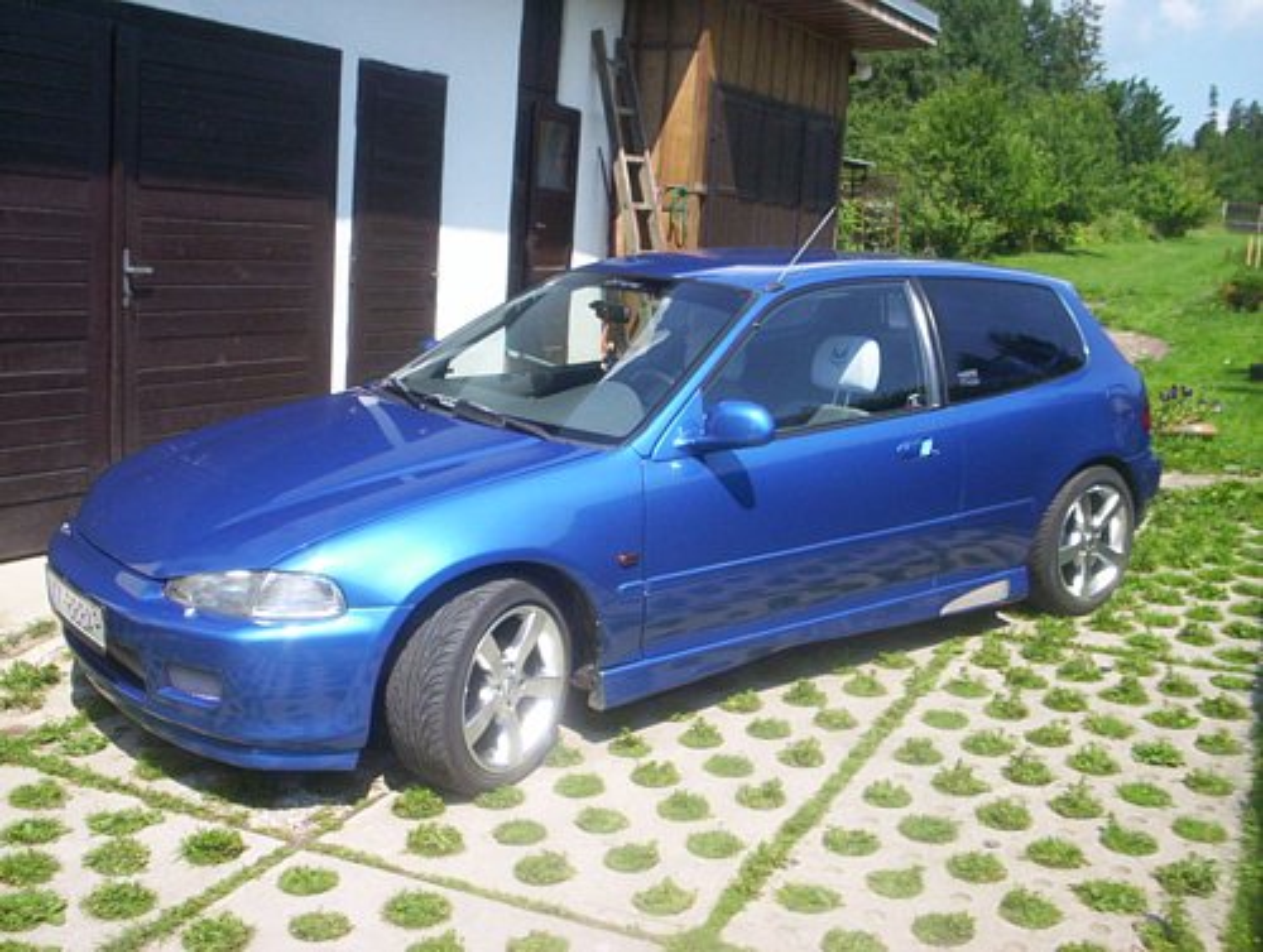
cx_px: 632
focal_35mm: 38
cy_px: 476
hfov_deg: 48.9
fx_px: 1389
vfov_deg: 37.8
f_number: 4.5
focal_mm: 4.99
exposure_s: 1/487
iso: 100
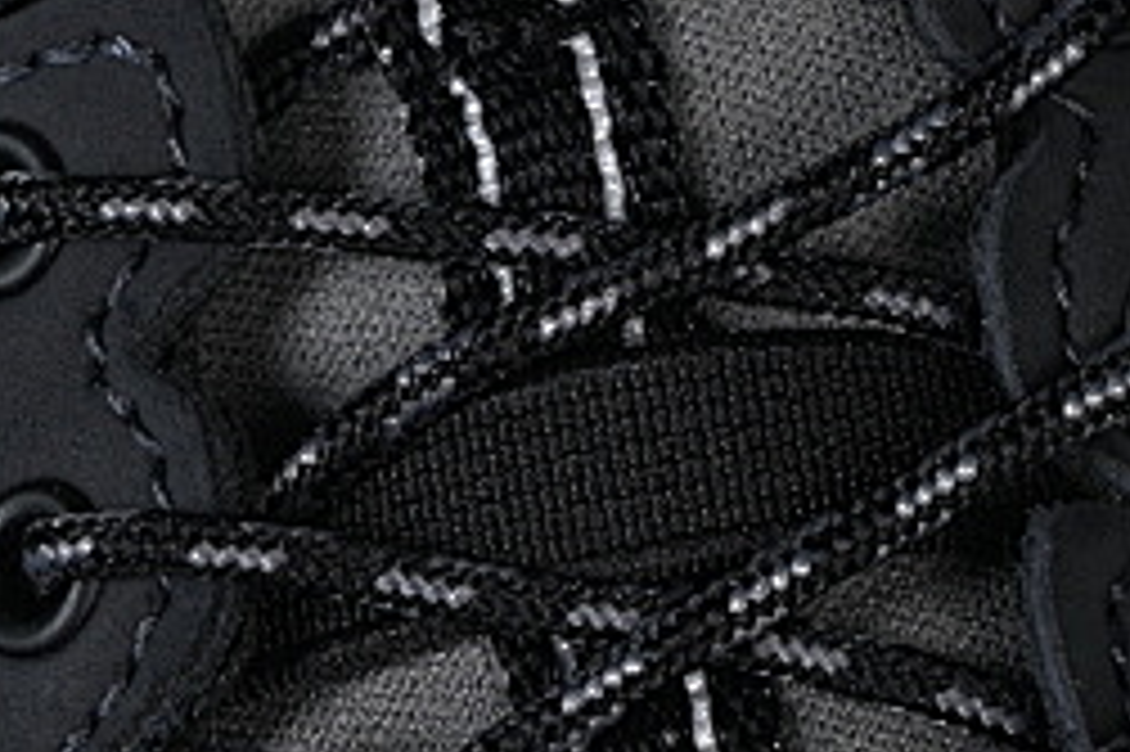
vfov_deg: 4.2
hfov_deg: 6.4
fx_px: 10132
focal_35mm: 323
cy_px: 248
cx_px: 545
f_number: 6.3
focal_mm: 50
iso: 160
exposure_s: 1/50
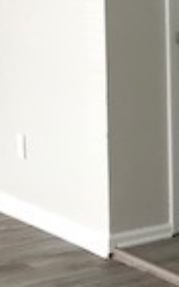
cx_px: 322
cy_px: 130
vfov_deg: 15.8
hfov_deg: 9.5
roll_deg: -0.7
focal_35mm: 132
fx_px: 1030
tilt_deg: -10.3
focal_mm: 3.99
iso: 25
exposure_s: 1/60
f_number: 1.8
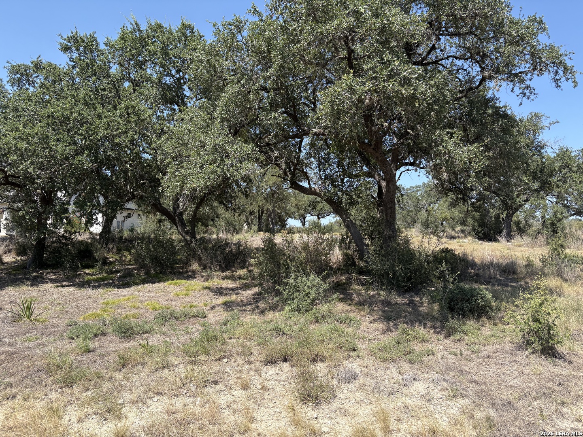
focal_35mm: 26
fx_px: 438
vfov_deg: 53.1
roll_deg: +0.4
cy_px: 218
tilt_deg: +4.8
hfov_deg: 67.3
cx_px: 292
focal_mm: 5.96
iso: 50
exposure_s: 1/1517
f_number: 1.6
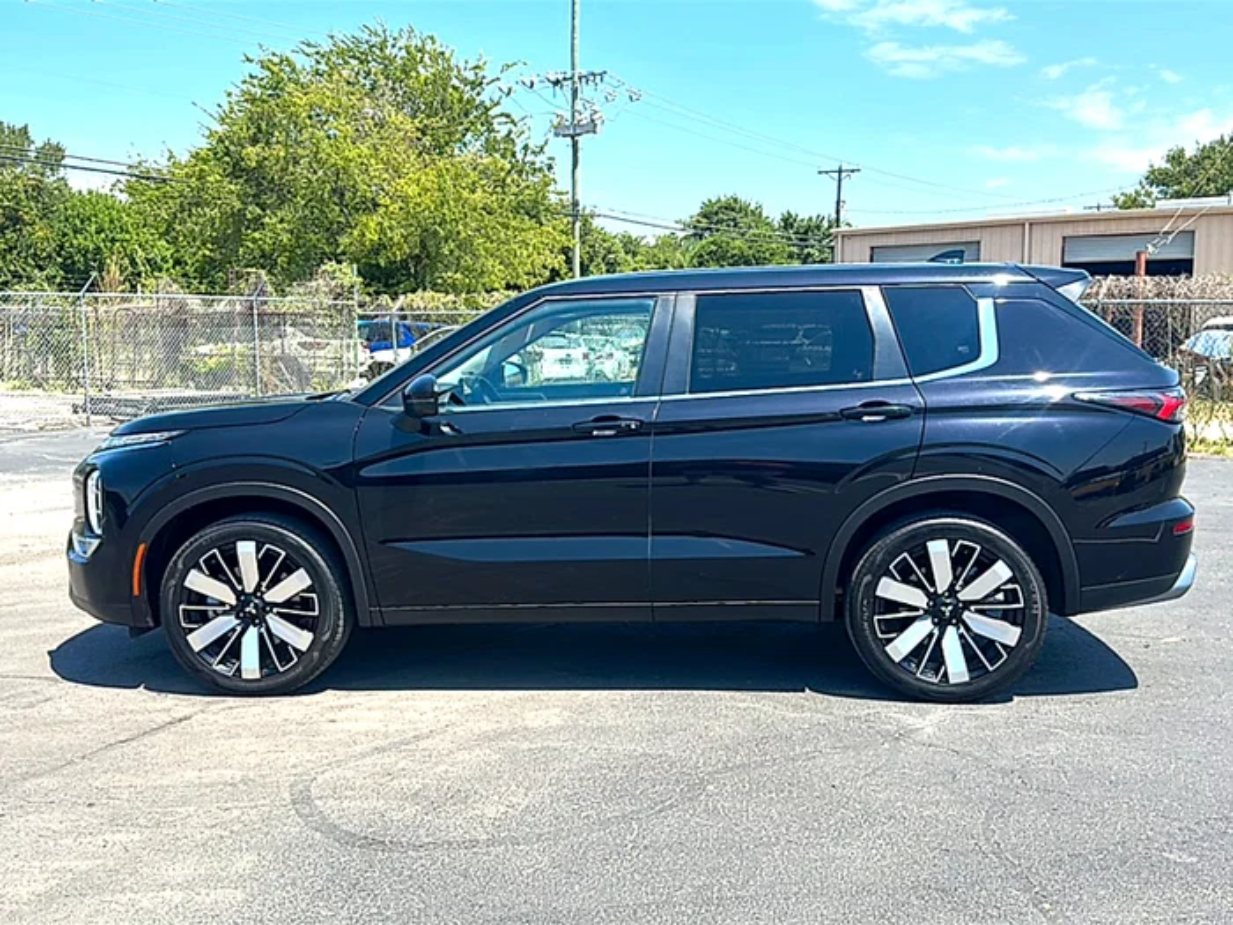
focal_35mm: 29
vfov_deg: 48.2
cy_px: 462
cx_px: 616
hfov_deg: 61.7
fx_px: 1033
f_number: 1.78
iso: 80
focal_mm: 6.86
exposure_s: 1/3268
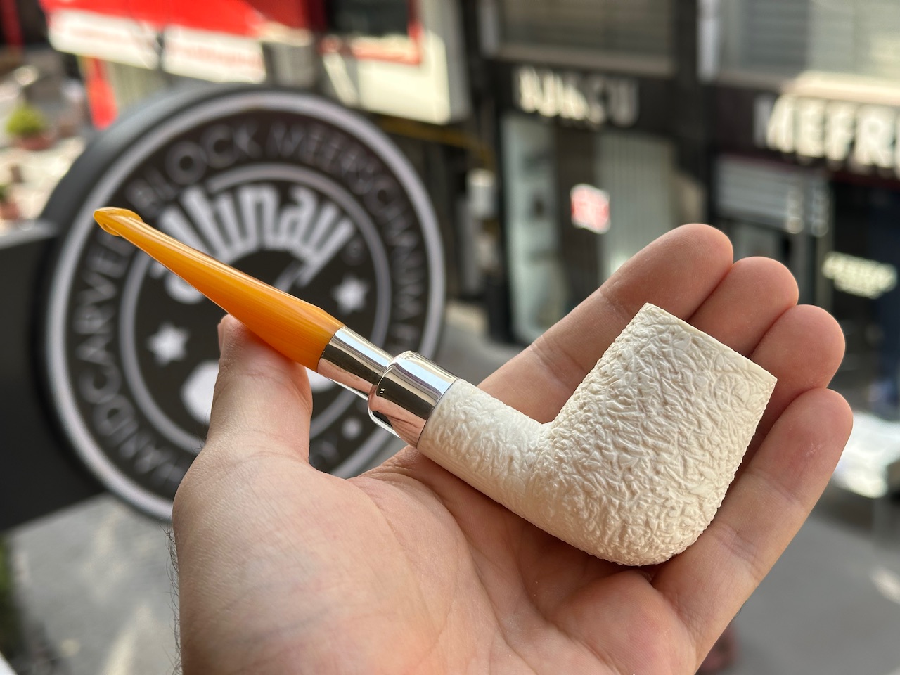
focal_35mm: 48
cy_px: 338
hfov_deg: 39.7
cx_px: 450
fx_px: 1248
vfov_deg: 30.3
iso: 64
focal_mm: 6.86
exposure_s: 1/612
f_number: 1.78
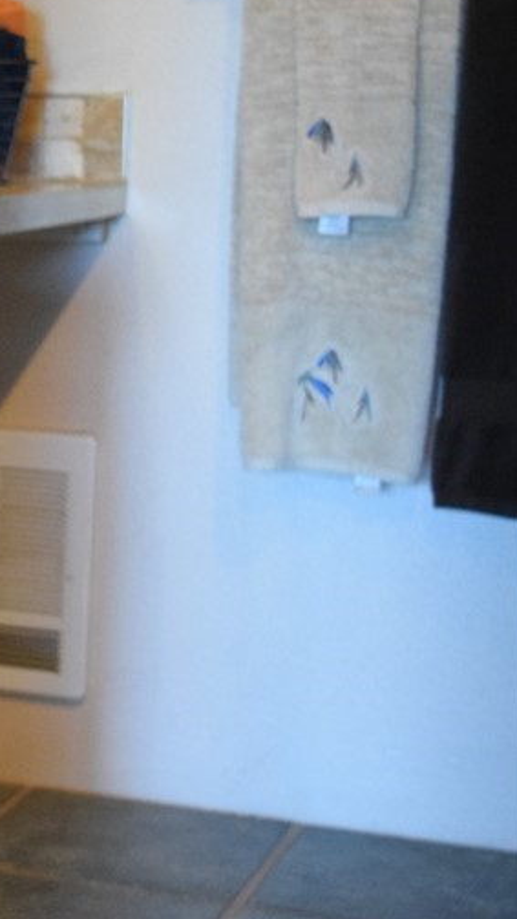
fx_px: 2562
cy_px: 429
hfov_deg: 10.7
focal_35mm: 105
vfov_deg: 20.3
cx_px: -470
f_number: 4.2
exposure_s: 1/60
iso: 3600
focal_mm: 31
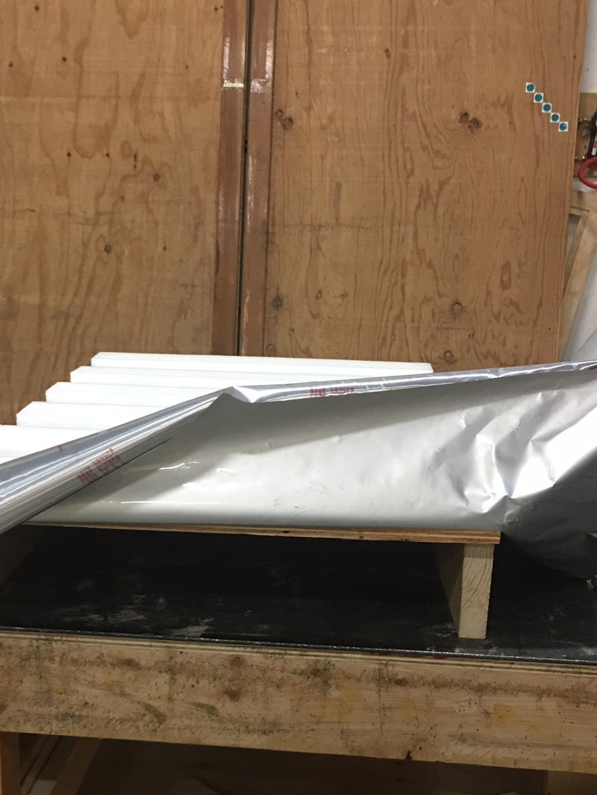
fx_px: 1127
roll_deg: -1.5
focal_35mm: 49
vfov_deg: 38.3
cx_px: 216
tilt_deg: -15.4
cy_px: 548
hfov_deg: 29.5
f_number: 2.2
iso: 64
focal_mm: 4.15
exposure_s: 1/15
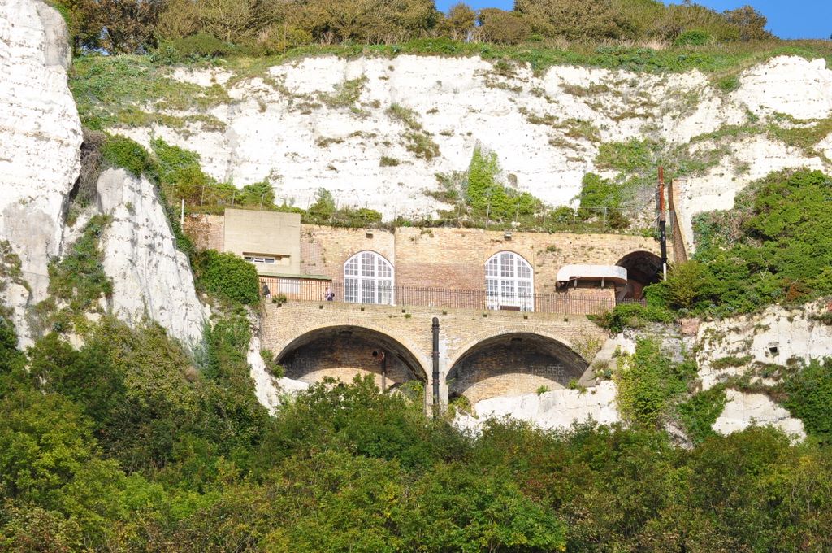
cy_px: 276
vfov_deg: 13.0
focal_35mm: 105
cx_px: 416
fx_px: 2424
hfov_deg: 19.5
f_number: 10
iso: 200
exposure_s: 1/250
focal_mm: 70
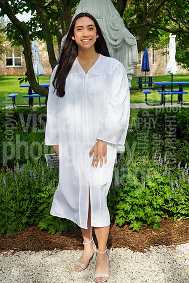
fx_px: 520
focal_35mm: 66
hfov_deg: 20.6
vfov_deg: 30.5
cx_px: 94
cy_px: 142
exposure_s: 1/125
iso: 125
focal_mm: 44
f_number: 7.1
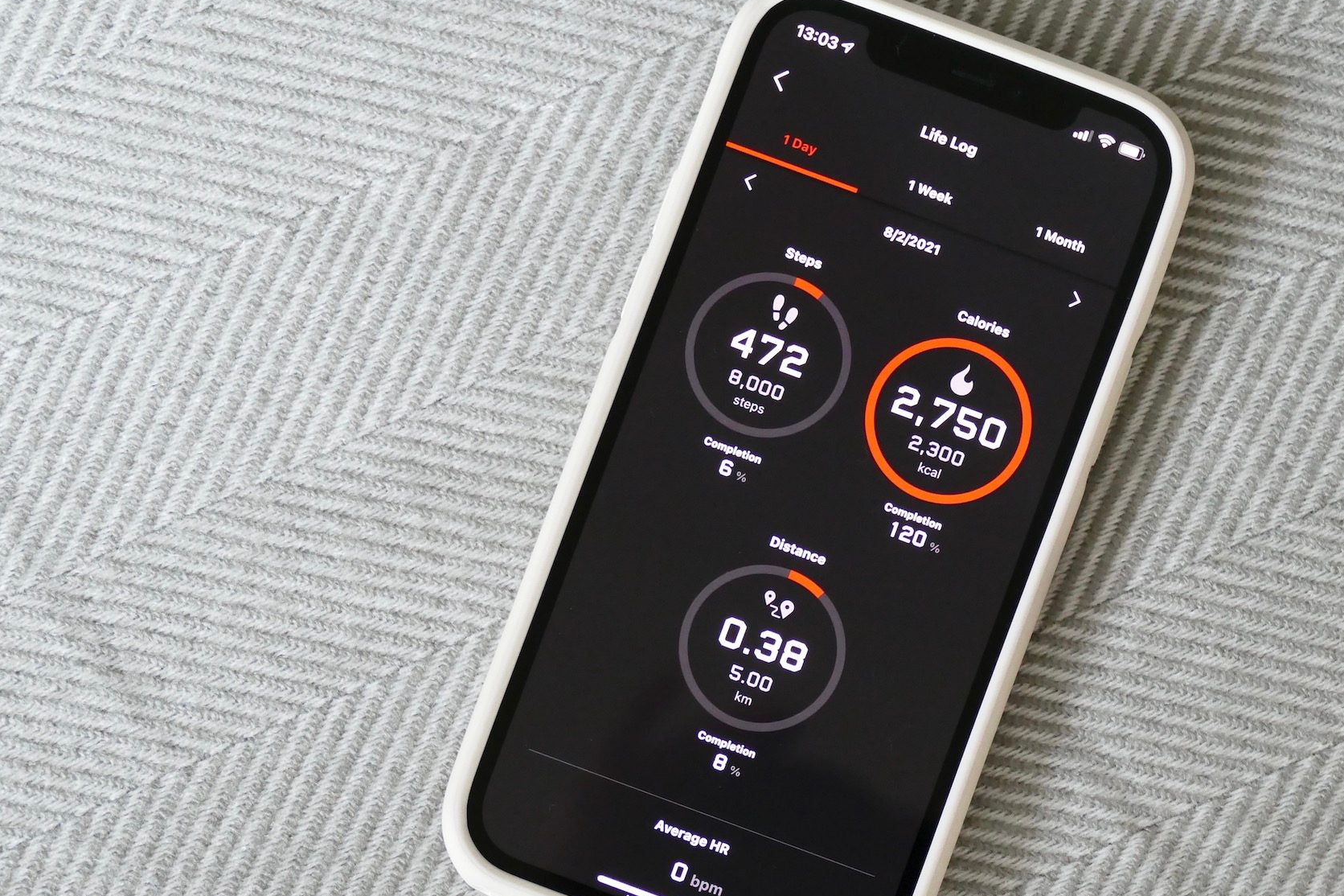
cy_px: 492
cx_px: 803
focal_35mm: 134
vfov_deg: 10.2
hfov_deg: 15.3
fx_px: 5001
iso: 1600
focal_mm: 40.84
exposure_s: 1/50
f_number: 4
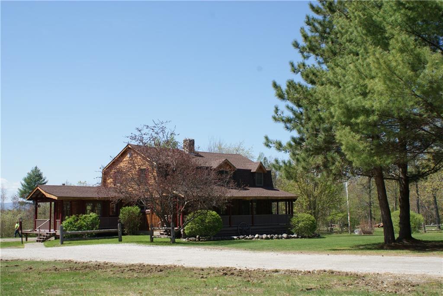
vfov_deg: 31.9
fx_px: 517
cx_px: 222
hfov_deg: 46.4
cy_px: 148
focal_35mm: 42
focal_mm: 28
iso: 100
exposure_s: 1/125
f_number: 11
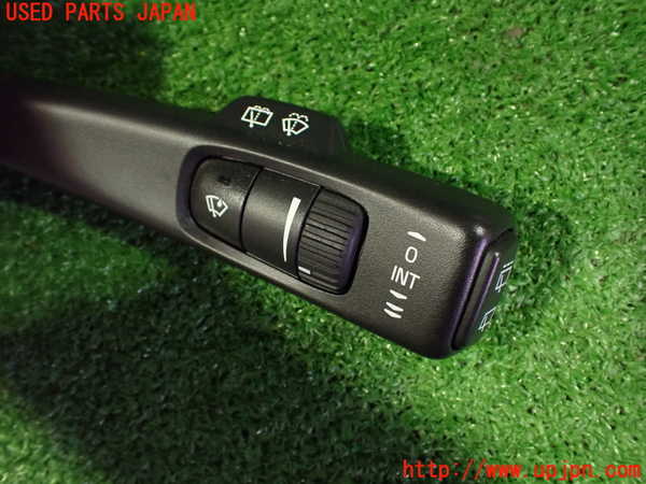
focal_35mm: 30
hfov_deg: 60.0
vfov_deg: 46.8
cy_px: 242
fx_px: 560
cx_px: 323
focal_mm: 5.4
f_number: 2.3
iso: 1250
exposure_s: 1/30
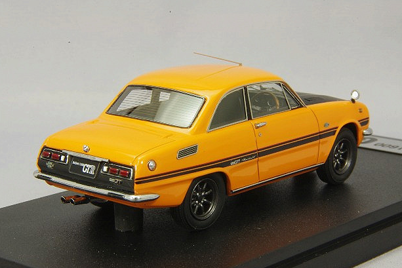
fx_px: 1307
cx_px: 207
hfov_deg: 17.5
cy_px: 135
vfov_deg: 11.7
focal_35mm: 117
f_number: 32
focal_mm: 75
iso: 400
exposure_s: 1
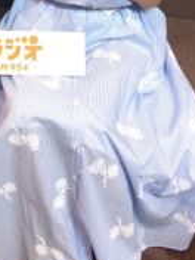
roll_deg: +1.0
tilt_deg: -39.2
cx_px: 0
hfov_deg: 21.5
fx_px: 496
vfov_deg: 27.0
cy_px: -25
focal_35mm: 66
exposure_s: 1/30
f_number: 2.2
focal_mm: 4.15
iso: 200
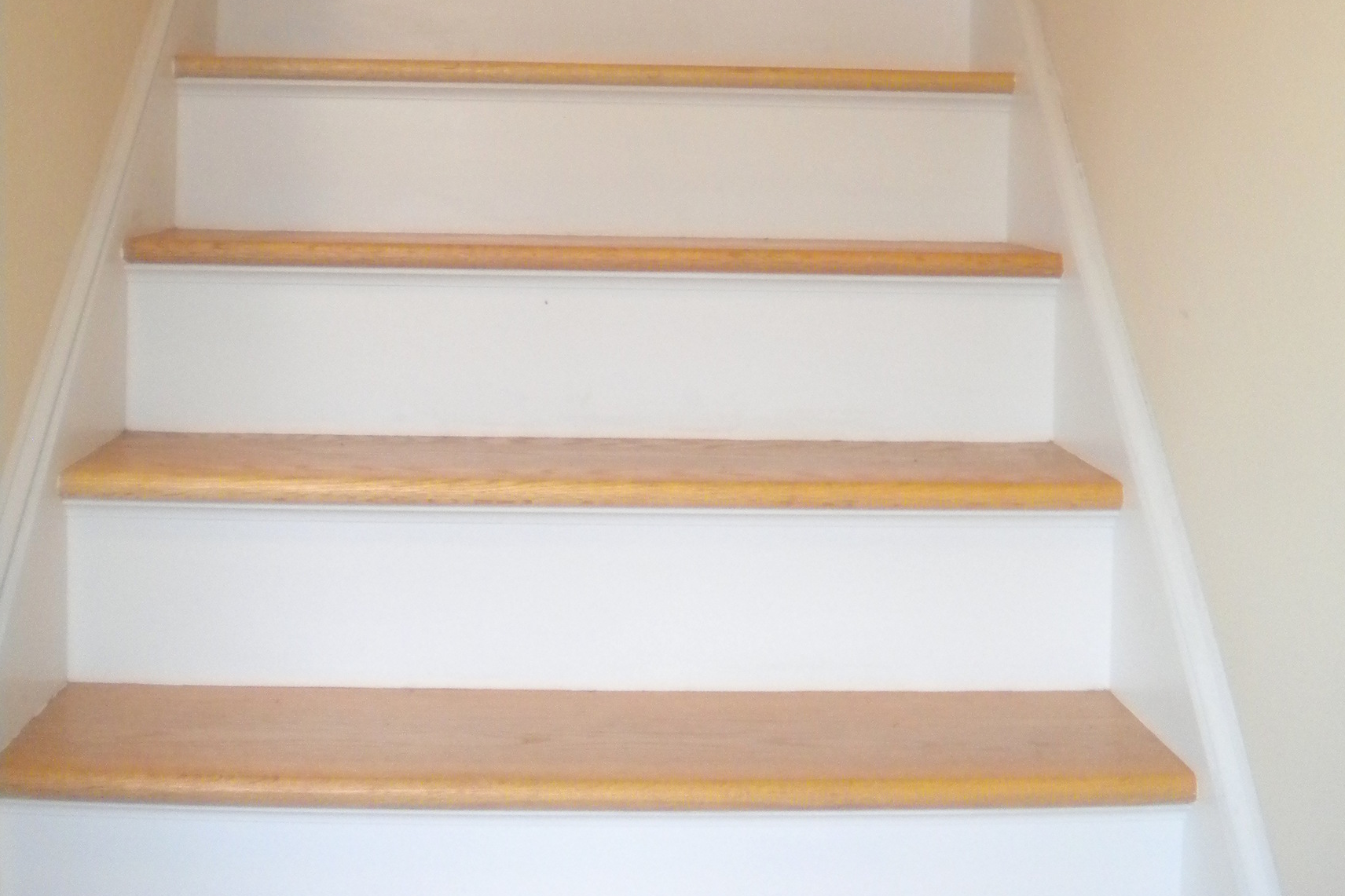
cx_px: 675
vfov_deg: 26.6
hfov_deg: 40.3
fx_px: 1830
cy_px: 95
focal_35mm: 49
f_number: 3.1
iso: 422
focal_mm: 6.3
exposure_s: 1/66.3
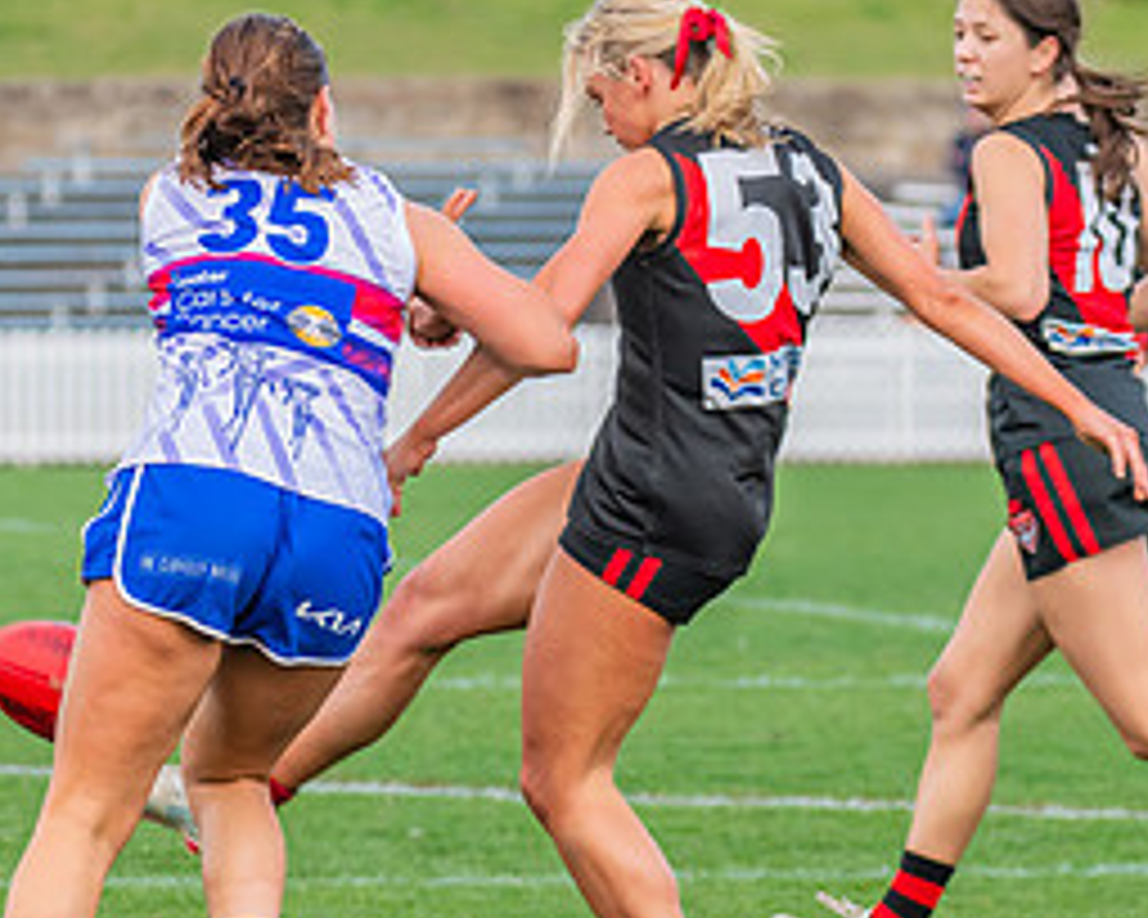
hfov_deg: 4.0
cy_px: 466
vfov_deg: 3.2
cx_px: 347
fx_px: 16546
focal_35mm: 487
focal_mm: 195
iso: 800
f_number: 6.3
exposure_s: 1/1250
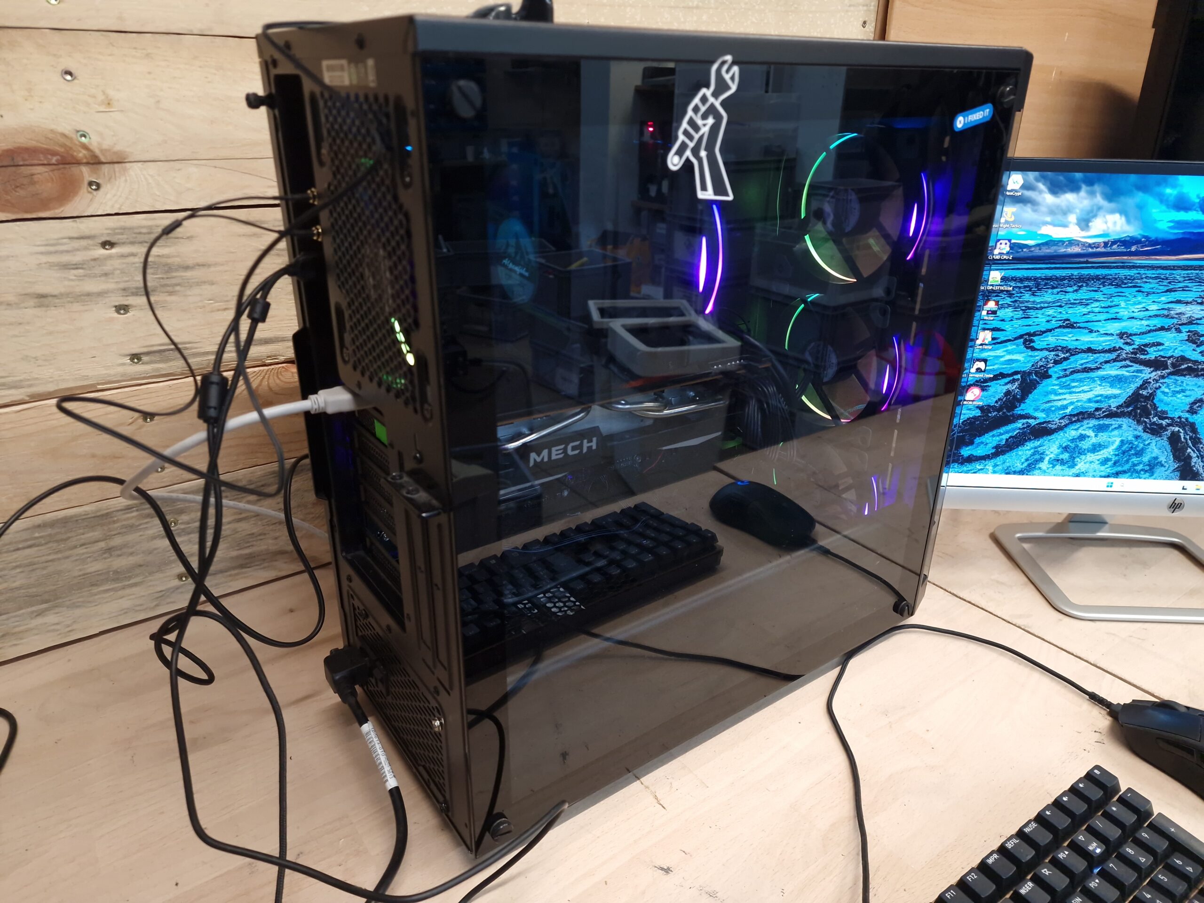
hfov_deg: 73.9
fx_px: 800
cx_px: 602
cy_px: 452
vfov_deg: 58.9
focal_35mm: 23
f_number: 1.8
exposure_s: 1/50
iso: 250
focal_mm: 6.4
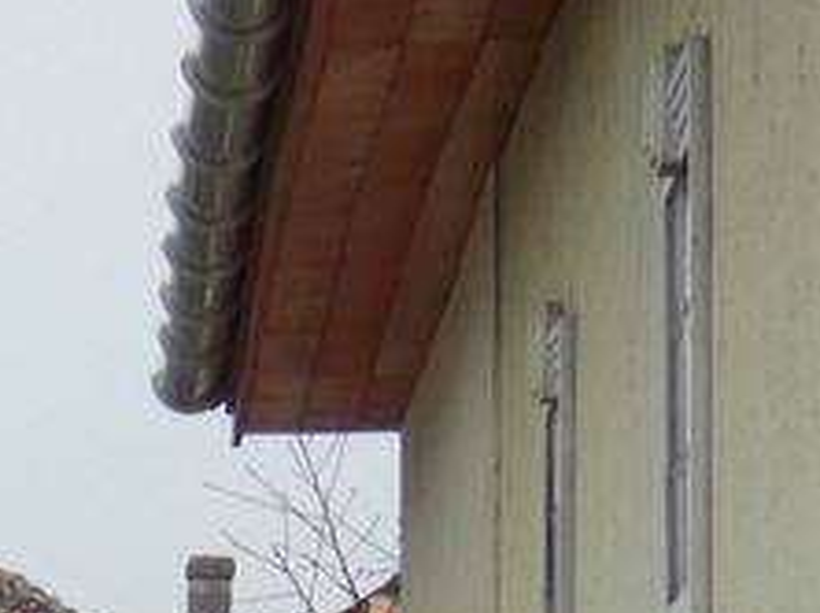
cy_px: 1252
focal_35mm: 327
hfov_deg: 5.9
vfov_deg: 4.5
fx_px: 7738
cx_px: -855
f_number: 4.4
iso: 200
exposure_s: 1/80
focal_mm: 13.3
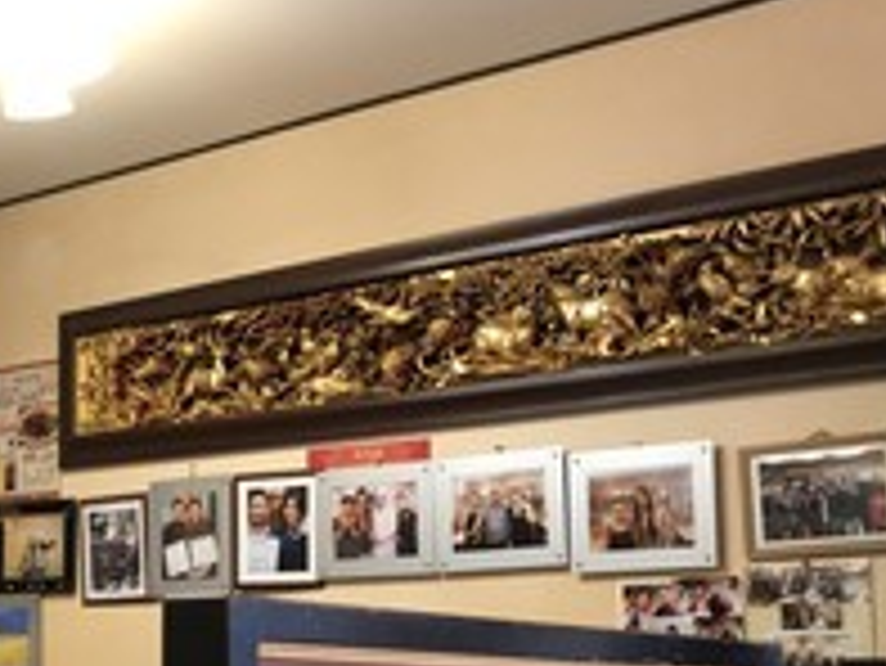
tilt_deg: +7.2
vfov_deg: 22.6
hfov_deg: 28.4
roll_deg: -1.0
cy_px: 531
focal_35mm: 64
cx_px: 0
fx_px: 1639
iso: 100
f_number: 1.8
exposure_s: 1/33
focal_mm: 3.99
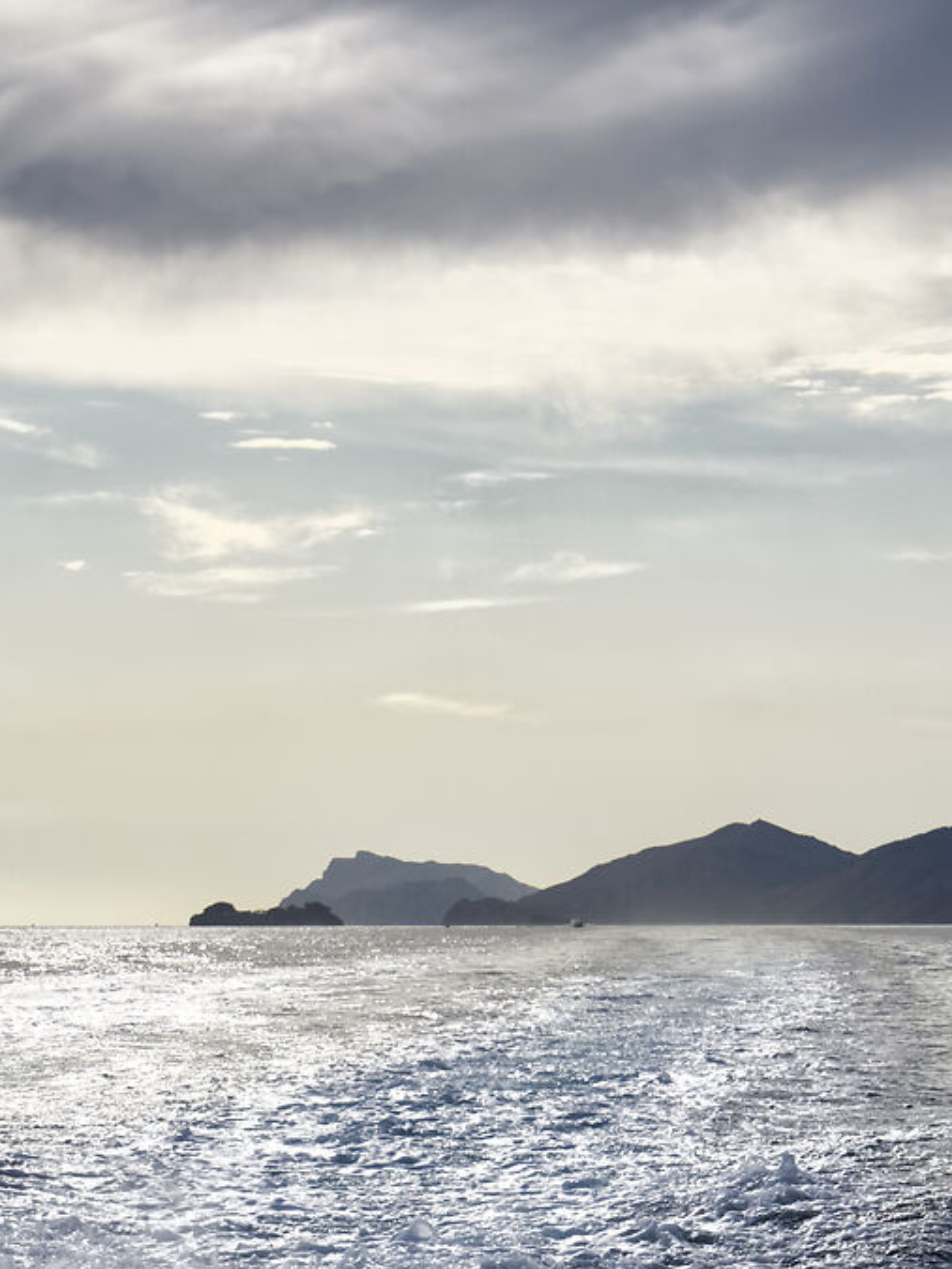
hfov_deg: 14.9
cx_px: 548
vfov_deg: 19.3
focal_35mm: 99
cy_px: 1241
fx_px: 3630
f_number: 11
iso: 200
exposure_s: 1/500
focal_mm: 29
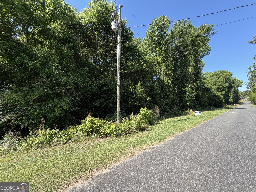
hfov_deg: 102.1
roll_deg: -0.1
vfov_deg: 85.7
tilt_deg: +3.8
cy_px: 96
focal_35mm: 14
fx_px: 104
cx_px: 128
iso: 40
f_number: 2.2
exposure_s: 1/502
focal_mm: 2.22
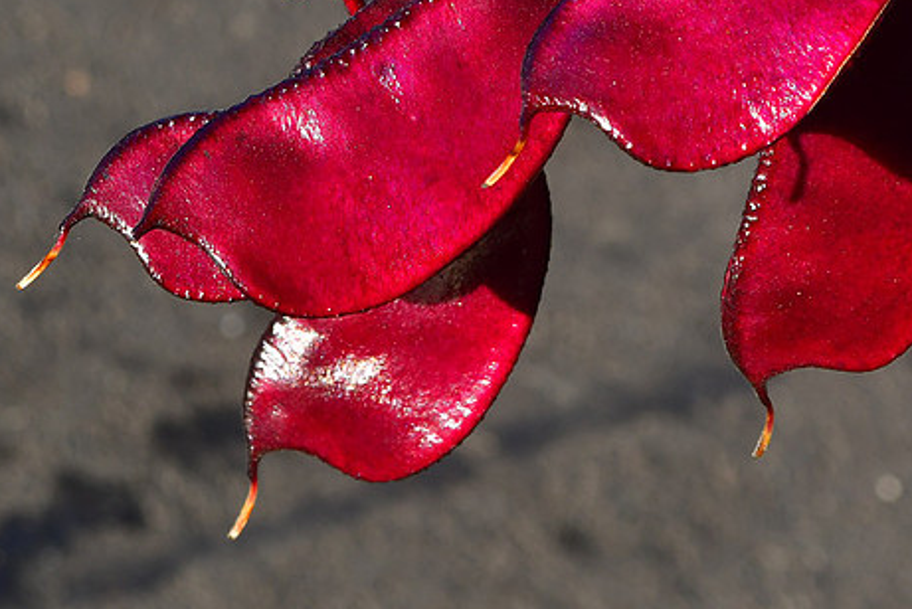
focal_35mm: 186
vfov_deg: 7.4
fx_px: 4715
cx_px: 483
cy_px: -26
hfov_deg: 11.0
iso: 250
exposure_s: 1/100
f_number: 11
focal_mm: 52
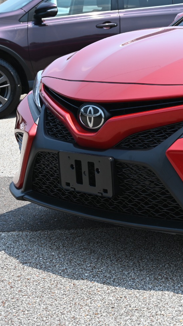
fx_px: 638
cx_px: 259
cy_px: 116
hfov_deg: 15.3
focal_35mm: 74
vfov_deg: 28.5
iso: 100
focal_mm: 36
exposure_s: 1/320
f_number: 6.3
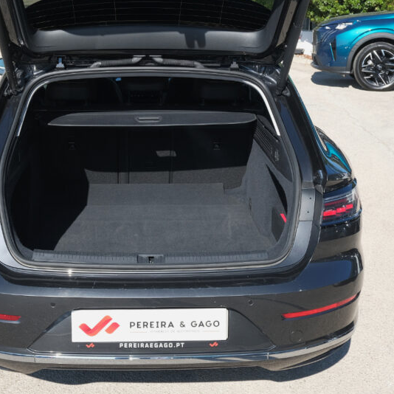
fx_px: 734
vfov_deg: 30.0
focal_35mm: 57
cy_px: 183
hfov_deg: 29.9
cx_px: 151
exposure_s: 1/180
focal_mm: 23.5
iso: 160
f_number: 8
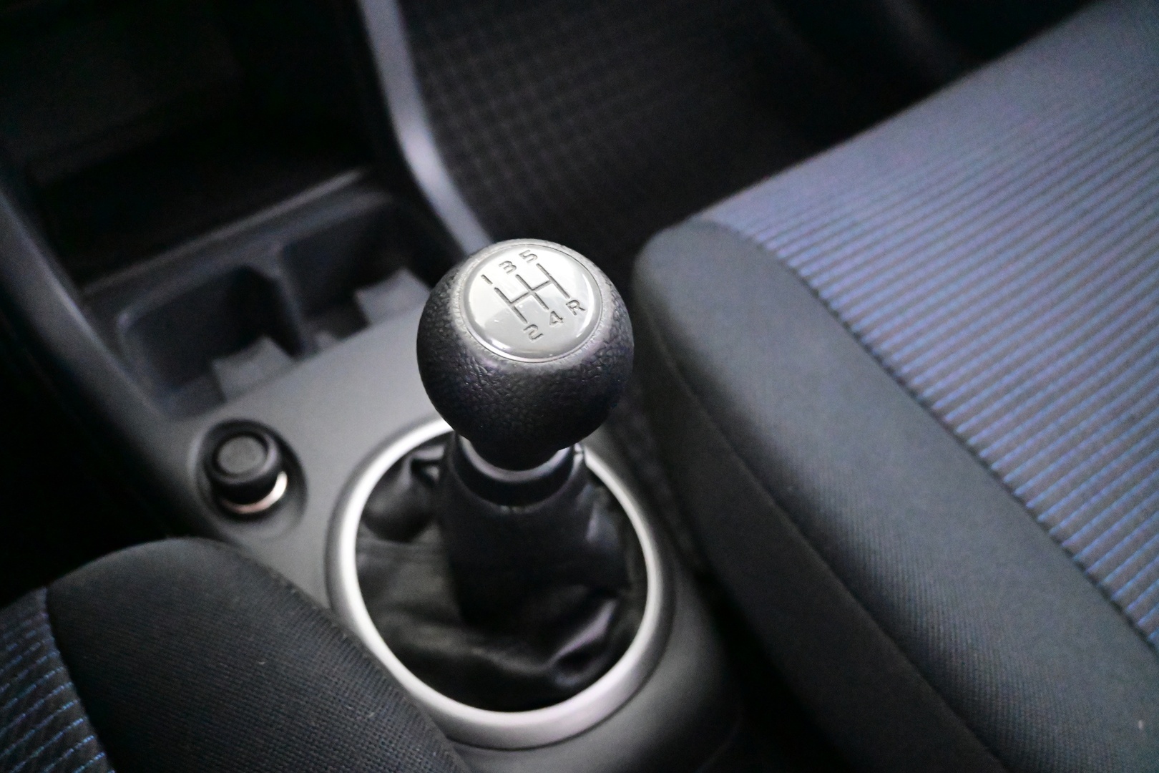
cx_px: 580
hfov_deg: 60.7
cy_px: 386
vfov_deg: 42.6
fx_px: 990
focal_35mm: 31
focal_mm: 20.5
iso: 18000
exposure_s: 1/30
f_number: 3.8
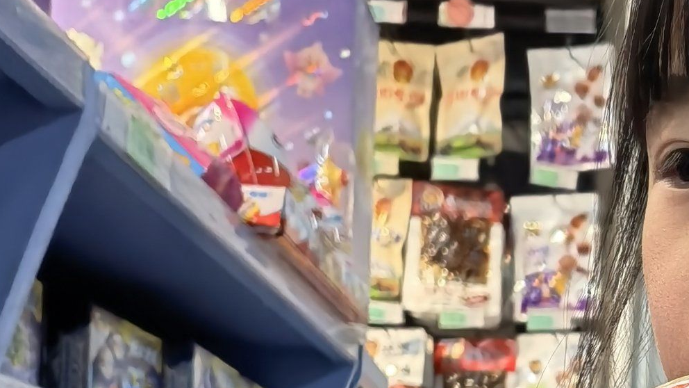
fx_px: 1480
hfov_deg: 25.0
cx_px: 683
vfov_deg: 13.8
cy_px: 632
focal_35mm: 81
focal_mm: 5.54
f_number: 1.8
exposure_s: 1/104
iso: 800
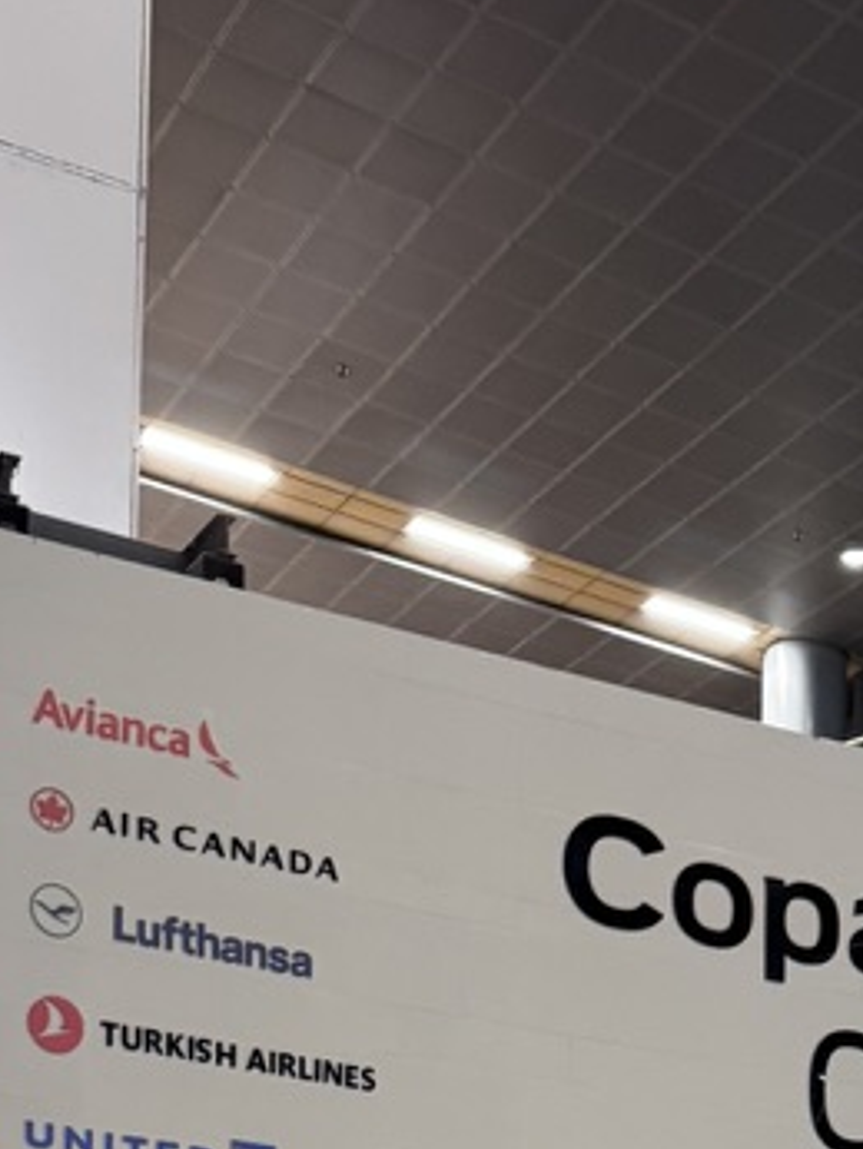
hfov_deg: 20.7
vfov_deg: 23.3
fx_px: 2357
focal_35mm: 71
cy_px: 1607
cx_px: 581
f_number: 1.78
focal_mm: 6.76
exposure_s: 1/60
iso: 320
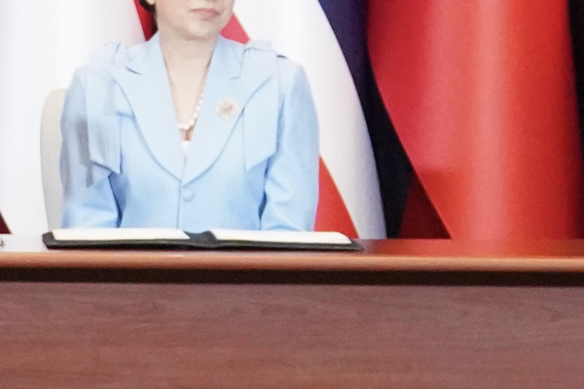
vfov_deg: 4.8
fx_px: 4638
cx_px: 110
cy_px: -207
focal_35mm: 286
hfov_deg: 7.2
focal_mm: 40
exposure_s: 1/60
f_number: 4.5
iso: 4000
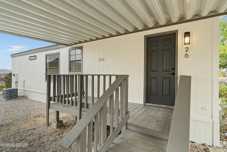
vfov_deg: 67.4
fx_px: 113
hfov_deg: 90.0
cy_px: 76
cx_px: 114
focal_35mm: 18
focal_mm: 12
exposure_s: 1/4
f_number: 8
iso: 100
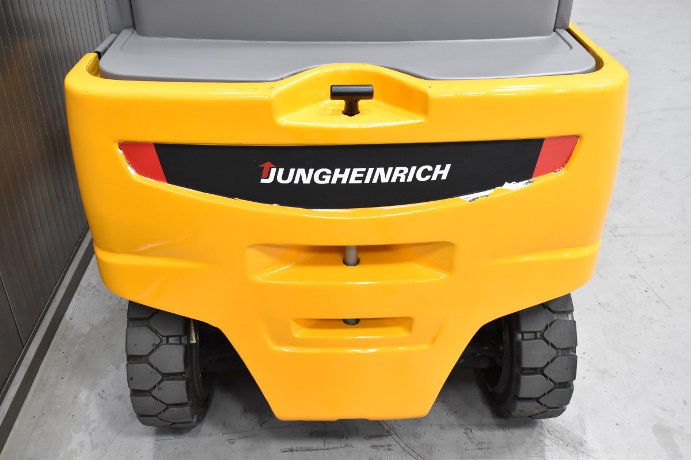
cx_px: 346
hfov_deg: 53.1
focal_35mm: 36
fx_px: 691
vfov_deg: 36.9
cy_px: 230
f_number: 5
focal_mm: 24
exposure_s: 1/30
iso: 1600
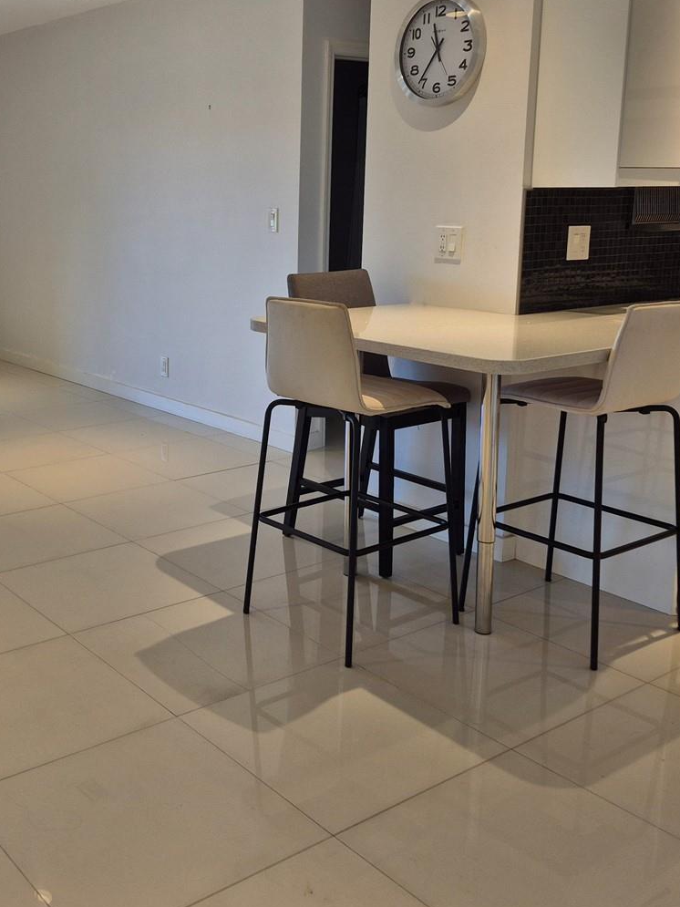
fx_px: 969
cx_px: 198
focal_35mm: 37
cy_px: 380
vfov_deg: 49.9
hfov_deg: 38.0
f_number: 1.8
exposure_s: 1/120
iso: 32
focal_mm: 5.4
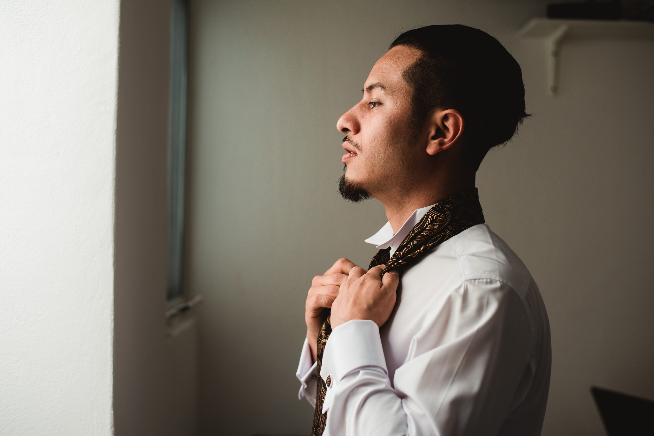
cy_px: 218
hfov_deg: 39.6
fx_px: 909
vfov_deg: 27.0
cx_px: 327
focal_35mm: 50
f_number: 2.2
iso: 500
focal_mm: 50
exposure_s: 1/250
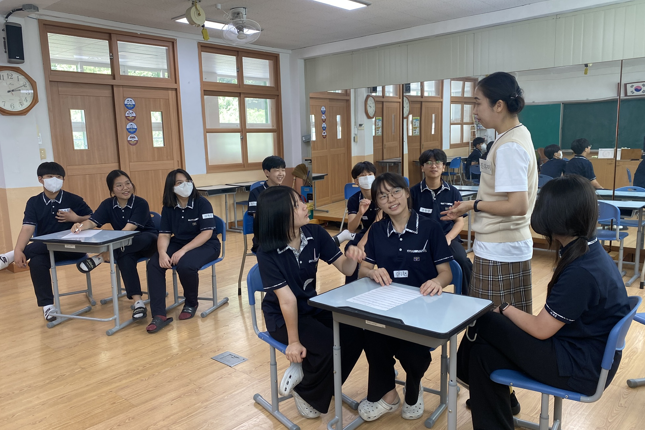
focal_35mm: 28
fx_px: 502
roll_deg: +1.3
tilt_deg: -8.9
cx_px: 331
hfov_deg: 65.5
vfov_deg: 46.4
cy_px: 225
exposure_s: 1/120
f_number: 1.8
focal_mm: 4.25
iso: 125
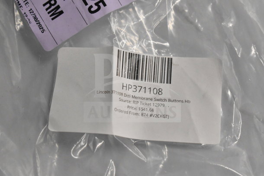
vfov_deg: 16.6
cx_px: 132
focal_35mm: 82
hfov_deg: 24.6
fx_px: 605
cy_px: 88
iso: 4500
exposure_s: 1/100
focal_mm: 55
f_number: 5.6
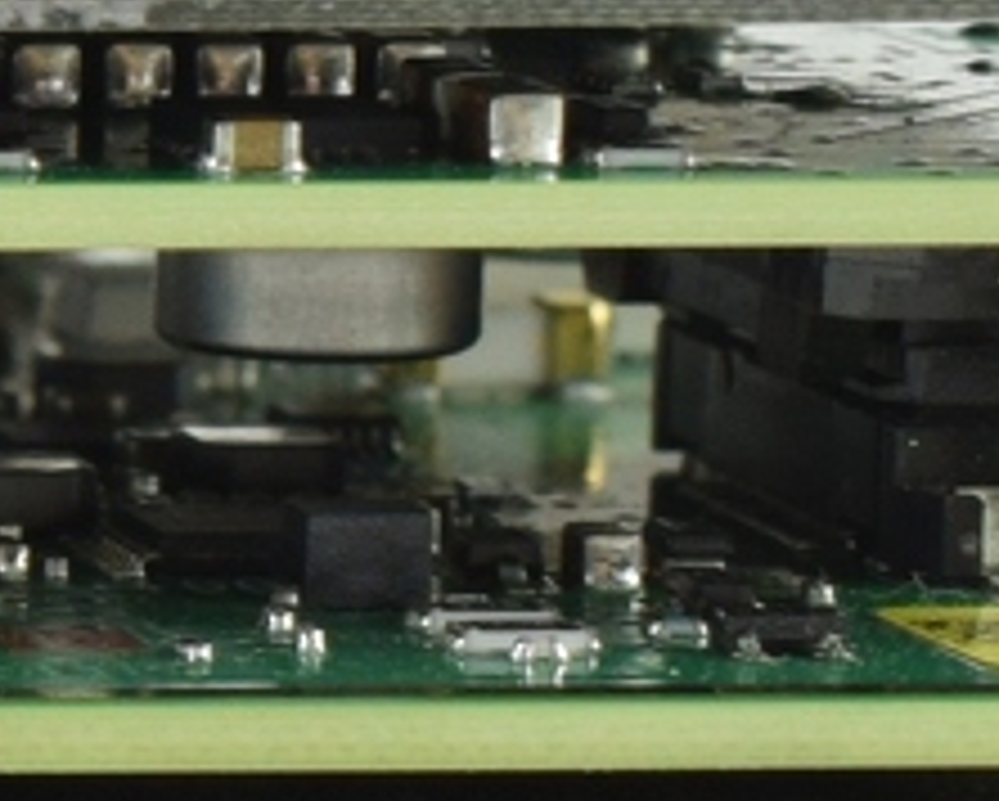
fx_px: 9598
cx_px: -2655
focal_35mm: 324
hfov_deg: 5.4
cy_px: 380
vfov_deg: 4.8
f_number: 10
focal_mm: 25
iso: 400
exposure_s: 1/30
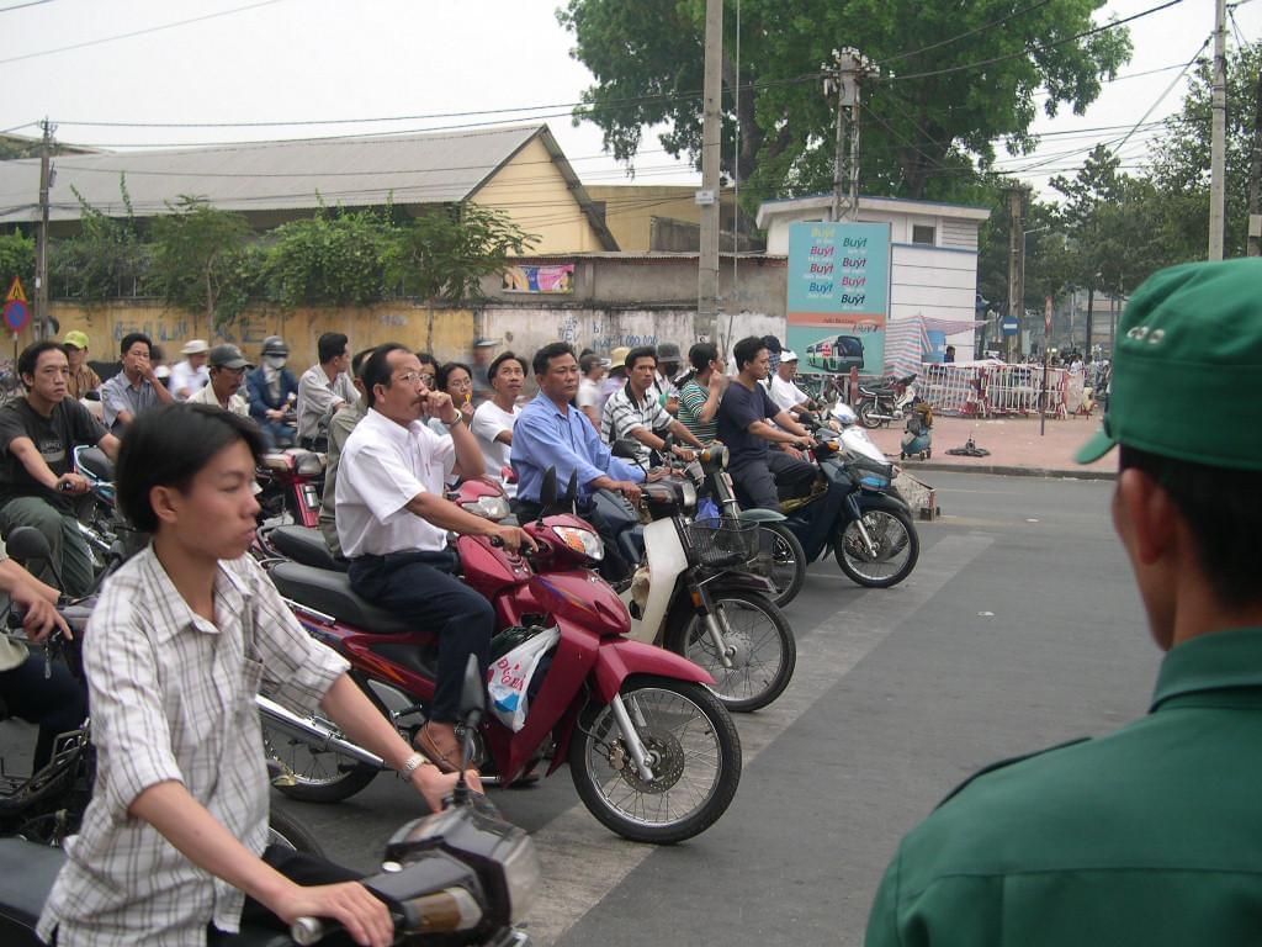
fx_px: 1385
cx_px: 631
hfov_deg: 49.0
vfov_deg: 37.7
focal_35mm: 38
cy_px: 474
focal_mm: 8
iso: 100
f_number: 2.8
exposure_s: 1/21.6
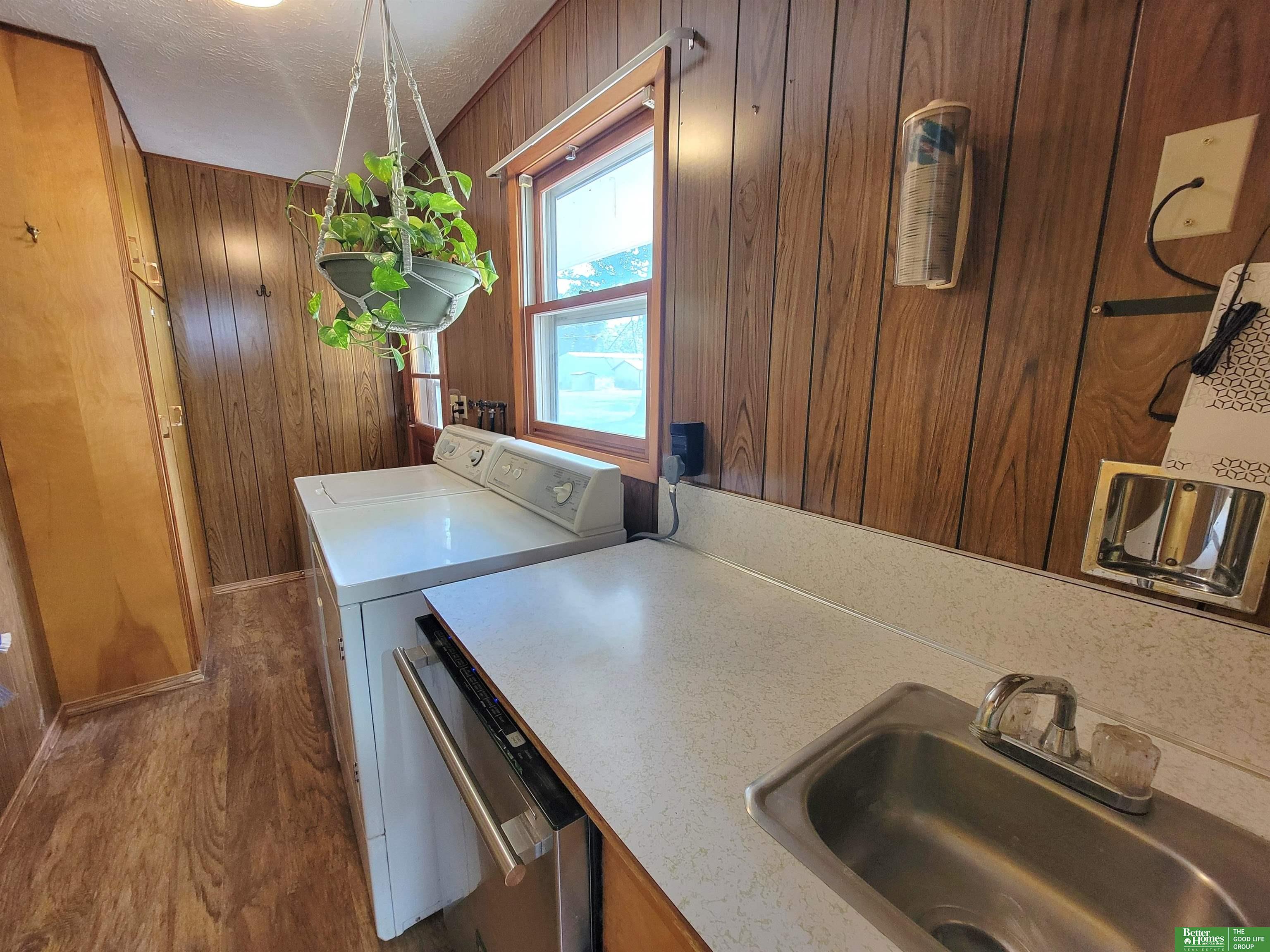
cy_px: 476
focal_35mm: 13
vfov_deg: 89.9
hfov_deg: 106.2
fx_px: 477
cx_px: 635
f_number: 2.2
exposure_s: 1/60.2
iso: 400
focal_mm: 2.2
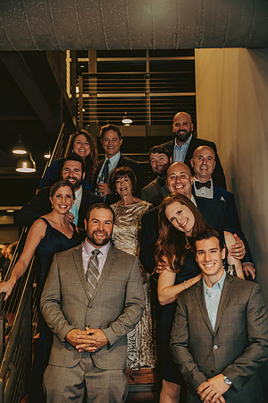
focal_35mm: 44
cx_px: 134
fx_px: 491
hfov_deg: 30.5
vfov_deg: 44.5
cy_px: 202
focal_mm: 44
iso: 1250
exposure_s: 1/60
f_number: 3.2
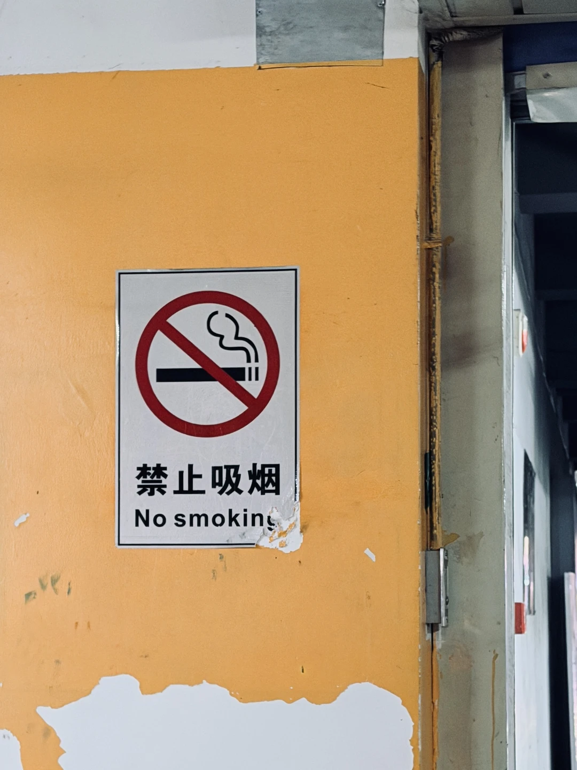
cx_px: 288
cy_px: 385
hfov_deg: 30.3
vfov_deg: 39.7
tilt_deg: +3.7
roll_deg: -1.5
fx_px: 1067
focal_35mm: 48
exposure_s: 1/33
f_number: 1.78
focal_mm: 6.76
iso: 500
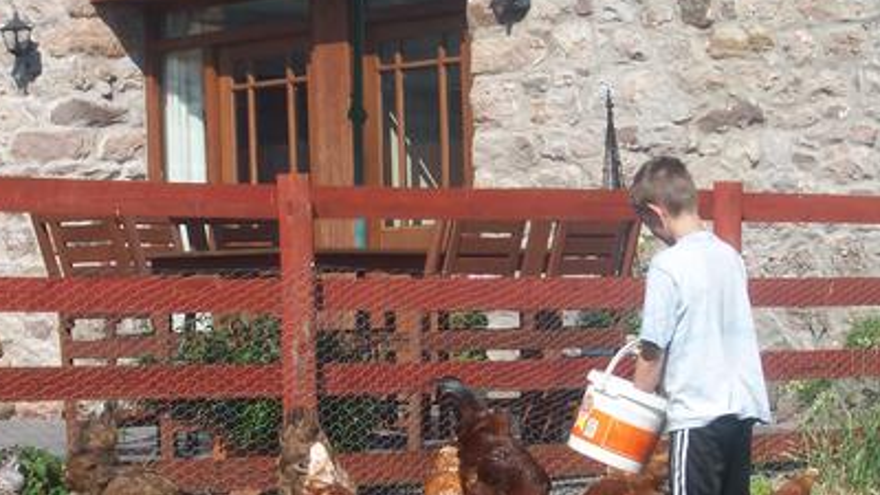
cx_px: 411
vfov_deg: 8.0
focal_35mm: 151
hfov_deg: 14.2
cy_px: 382
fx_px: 3523
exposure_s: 1/180
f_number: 9.5
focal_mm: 16.8
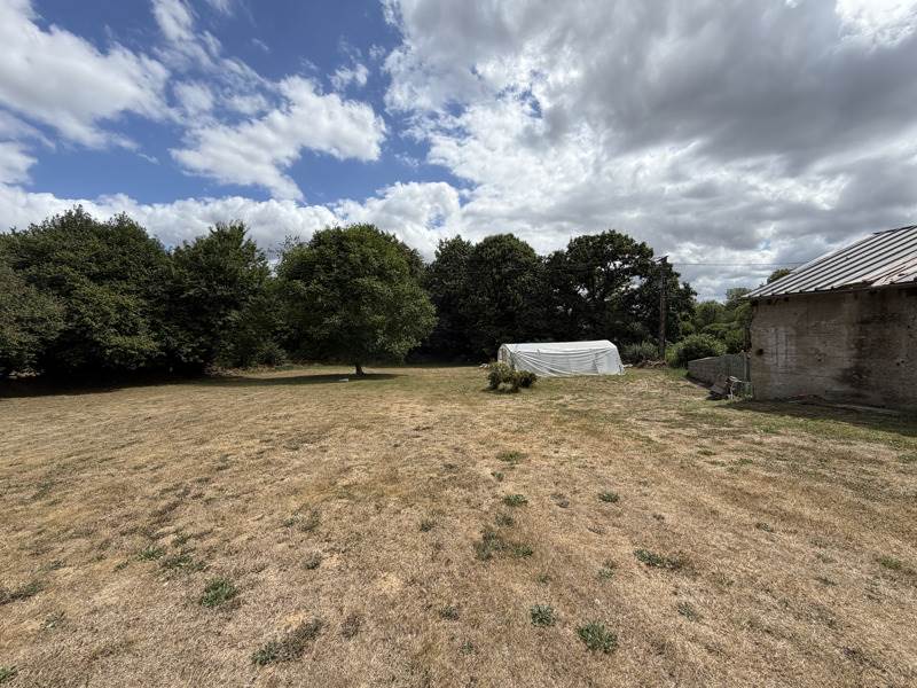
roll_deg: +0.5
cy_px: 344
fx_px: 371
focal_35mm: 14
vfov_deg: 85.7
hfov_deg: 102.1
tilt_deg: -2.9
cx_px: 458
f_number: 2.2
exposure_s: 1/1339
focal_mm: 2.22
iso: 20
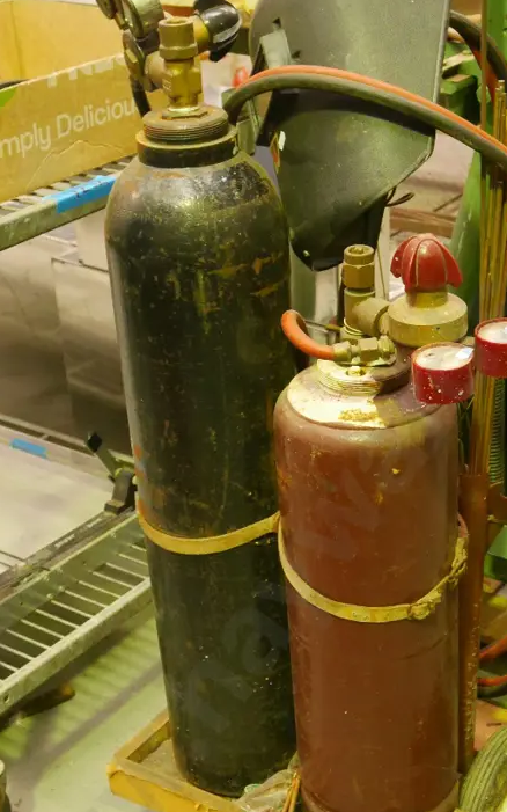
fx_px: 1371
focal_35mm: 62
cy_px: 500
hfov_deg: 20.8
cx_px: 357
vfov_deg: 32.8
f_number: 4.6
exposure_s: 1/60
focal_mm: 20
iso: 3200
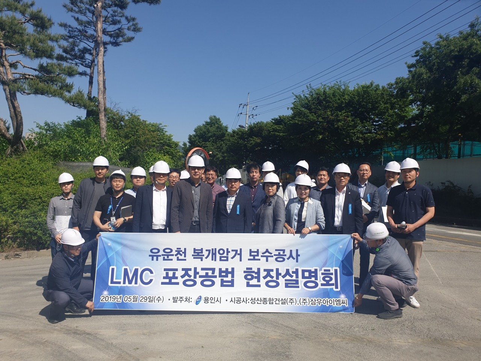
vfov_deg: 53.1
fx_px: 361
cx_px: 240
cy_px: 180
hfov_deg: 67.3
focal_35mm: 26
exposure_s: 1/2080
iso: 50
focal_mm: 4.3
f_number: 2.4
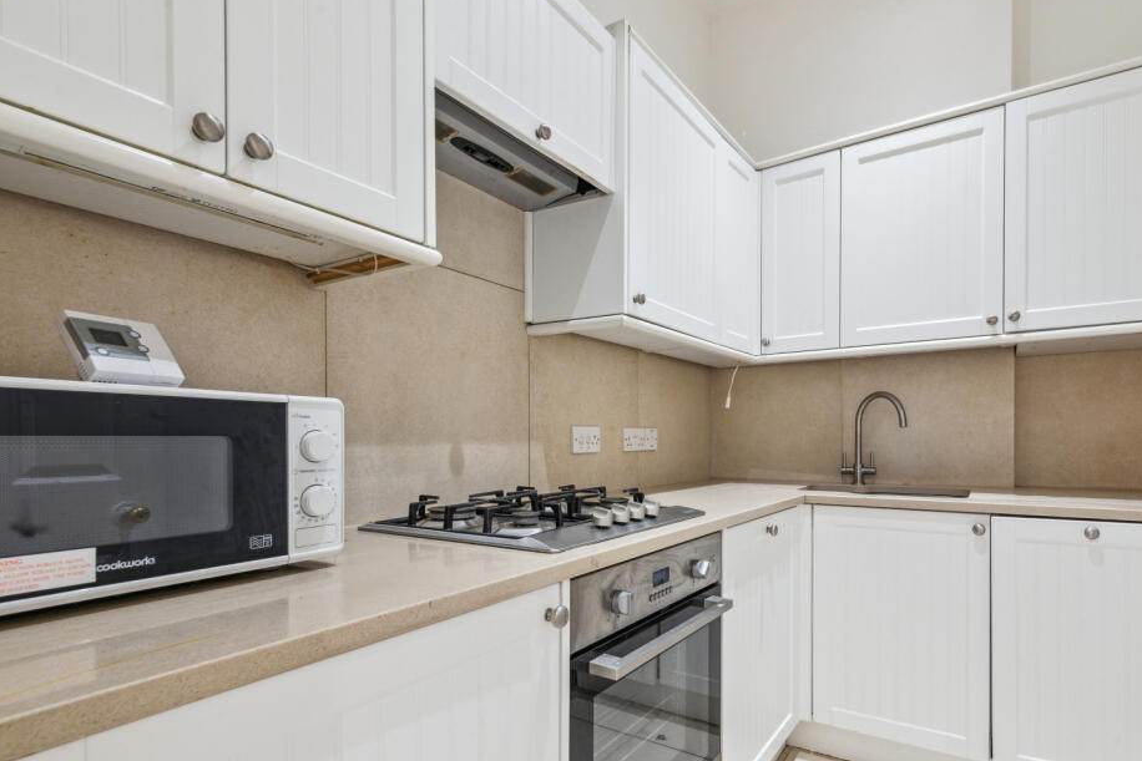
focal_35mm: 19
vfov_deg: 64.5
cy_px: 410
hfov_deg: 86.5
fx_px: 603
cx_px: 637
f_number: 11
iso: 400
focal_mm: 17
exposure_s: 1/4
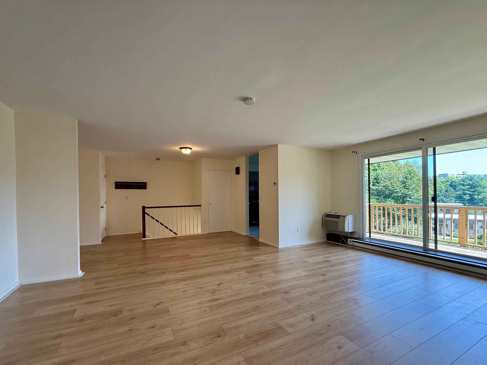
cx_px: 236
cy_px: 194
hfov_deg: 98.1
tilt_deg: +0.7
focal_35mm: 15
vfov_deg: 81.7
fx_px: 211
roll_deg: +0.7
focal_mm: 2.22
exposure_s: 1/120
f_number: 2.2
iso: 160
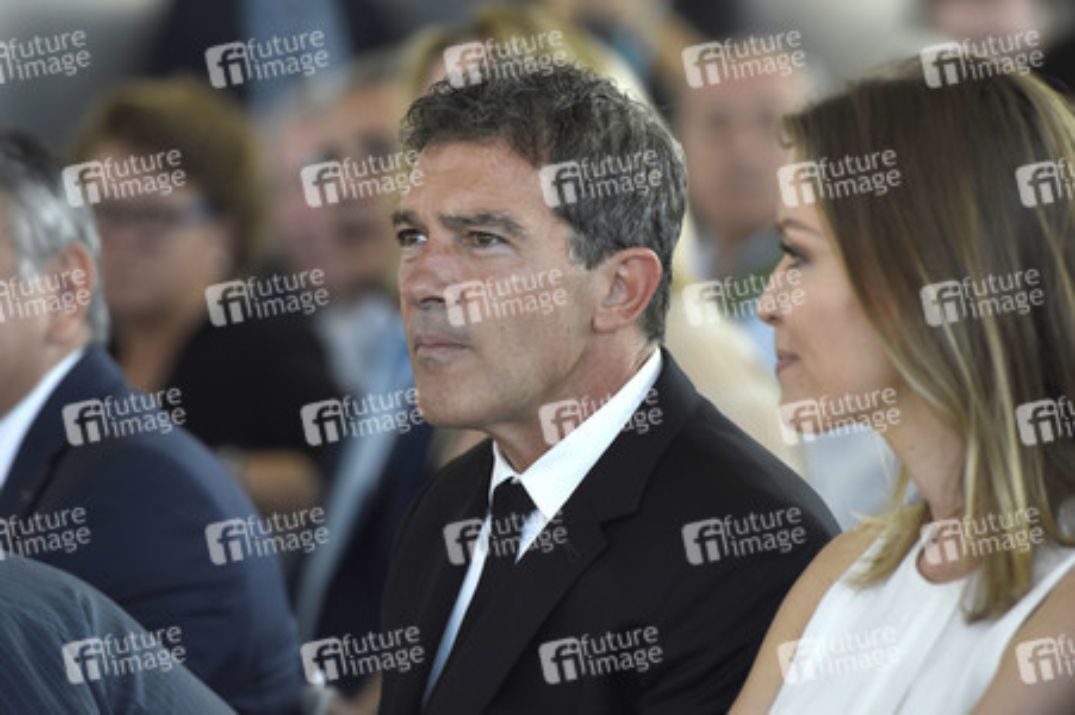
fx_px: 8952
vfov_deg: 4.6
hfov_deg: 6.9
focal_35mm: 300
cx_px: 538
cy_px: 358
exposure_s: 1/500
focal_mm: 200
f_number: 3.5
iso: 800
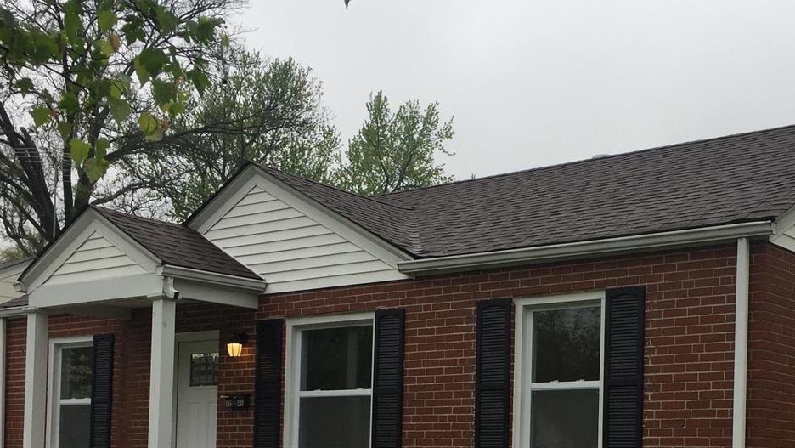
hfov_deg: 38.0
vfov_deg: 21.5
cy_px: 441
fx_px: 1139
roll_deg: -1.7
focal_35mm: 54
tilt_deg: +1.6
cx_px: 543
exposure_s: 1/542
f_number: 2.2
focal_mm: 4.15
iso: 32
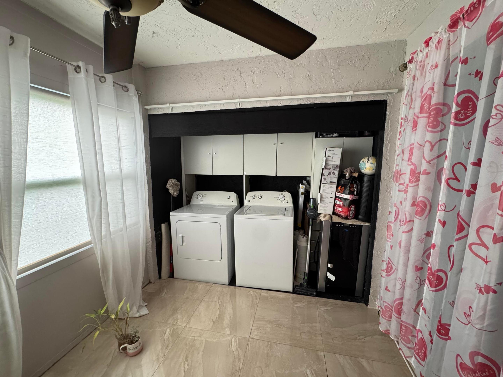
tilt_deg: -8.5
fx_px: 203
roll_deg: +0.2
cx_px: 252
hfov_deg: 102.1
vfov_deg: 85.7
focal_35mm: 14
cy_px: 188
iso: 320
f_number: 2.2
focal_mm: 2.22
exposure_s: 1/74
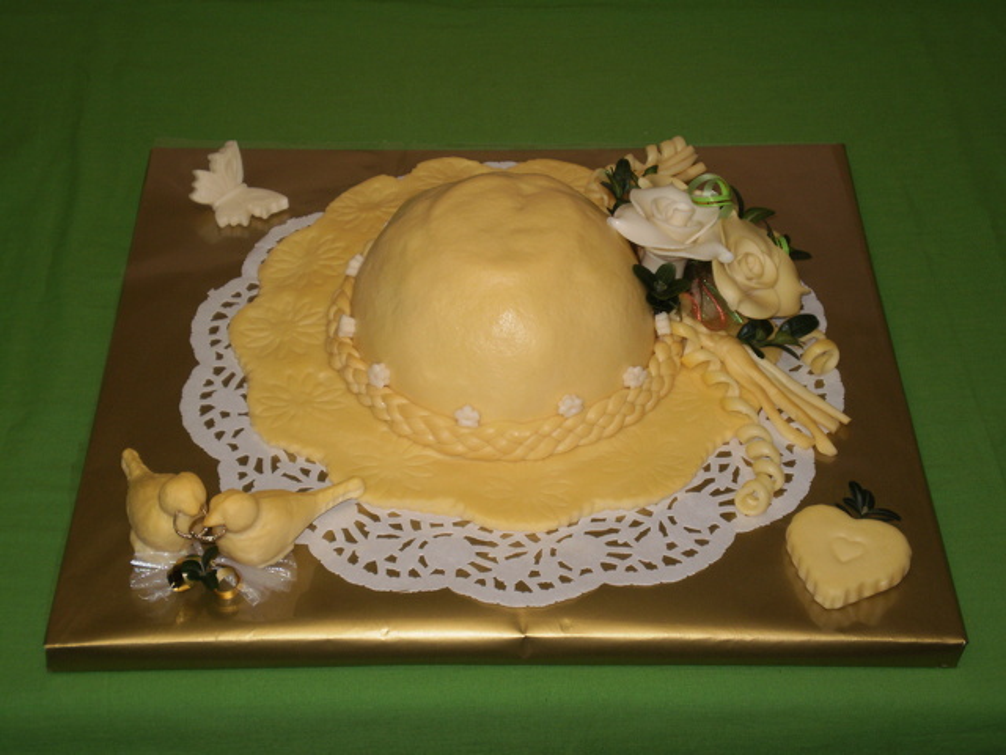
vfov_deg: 23.7
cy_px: 378
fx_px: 1802
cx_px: 503
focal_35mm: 62
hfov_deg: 31.2
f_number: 4.2
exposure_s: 1/40
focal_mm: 10.3
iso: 100
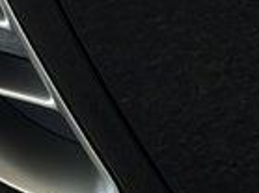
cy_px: -78
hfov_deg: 7.3
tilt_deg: -25.1
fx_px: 1989
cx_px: -164
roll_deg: +0.8
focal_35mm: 266
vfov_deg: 5.5
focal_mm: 6.76
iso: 80
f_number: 1.78
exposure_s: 1/121
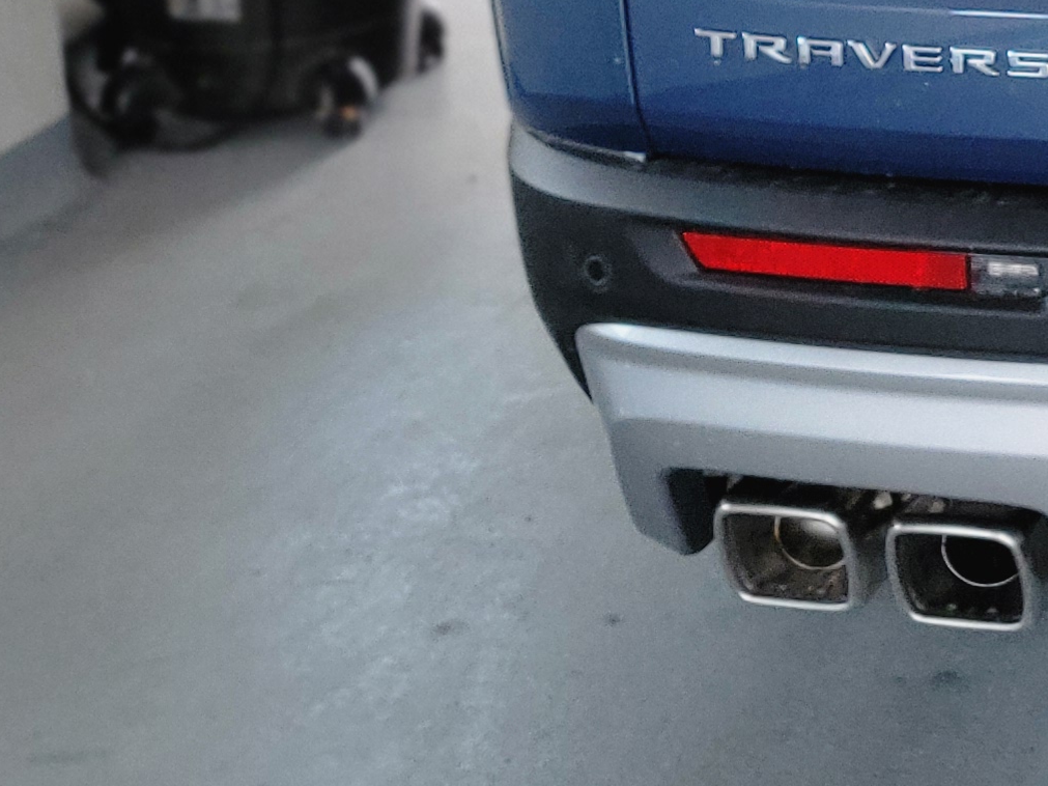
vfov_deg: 14.6
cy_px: -363
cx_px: 1781
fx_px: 2876
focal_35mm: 95
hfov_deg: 17.5
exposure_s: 1/120
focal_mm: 6.7
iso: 64
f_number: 1.8
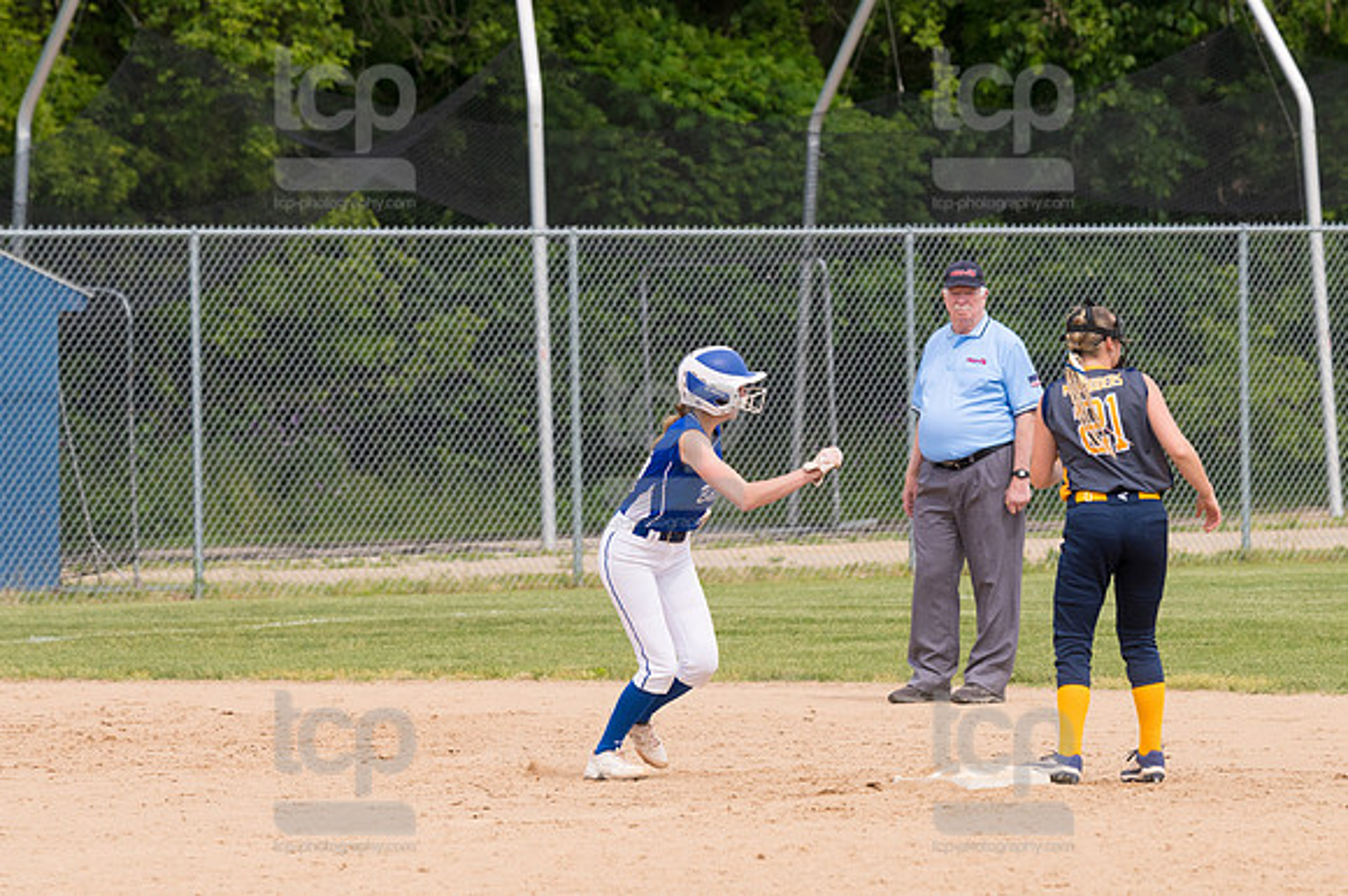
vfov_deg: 4.6
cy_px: 448
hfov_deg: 6.9
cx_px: 674
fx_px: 11226
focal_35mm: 300
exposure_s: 1/1600
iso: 320
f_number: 5.6
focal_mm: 200
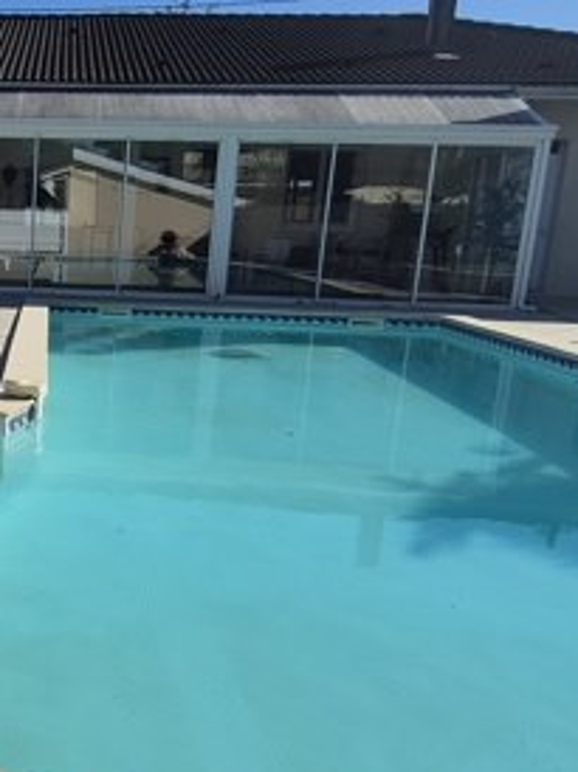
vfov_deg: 49.0
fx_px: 847
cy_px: 394
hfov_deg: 32.7
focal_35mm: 38
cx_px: -68
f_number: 2.2
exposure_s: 1/3120
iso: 50
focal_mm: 1.74
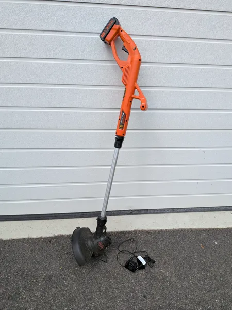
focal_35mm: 24
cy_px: 155
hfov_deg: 56.8
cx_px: 116
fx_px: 214
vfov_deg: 71.6
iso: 47
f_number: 1.7
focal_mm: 4.53
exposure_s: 1/1754
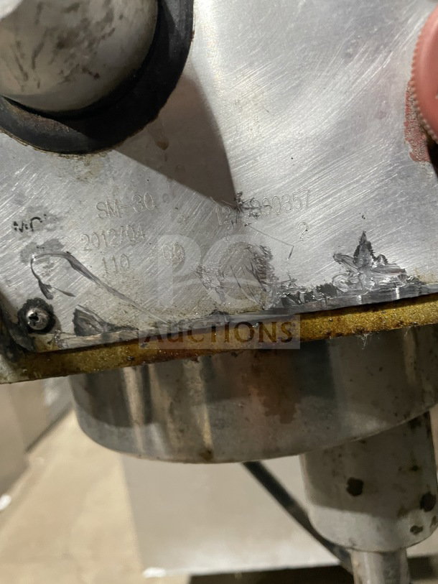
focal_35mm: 26
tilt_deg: -7.3
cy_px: 292
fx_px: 439
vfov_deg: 67.3
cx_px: 219
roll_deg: +10.2
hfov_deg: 53.1
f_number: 1.6
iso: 500
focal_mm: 4.2
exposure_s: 1/60
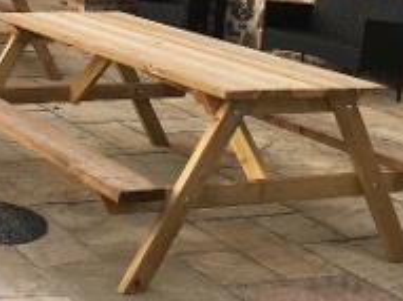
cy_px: -62
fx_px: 884
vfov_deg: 18.3
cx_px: -97
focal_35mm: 76
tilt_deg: -3.9
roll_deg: -3.9
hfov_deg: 23.2
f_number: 2.2
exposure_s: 1/657
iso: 25
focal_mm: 4.15
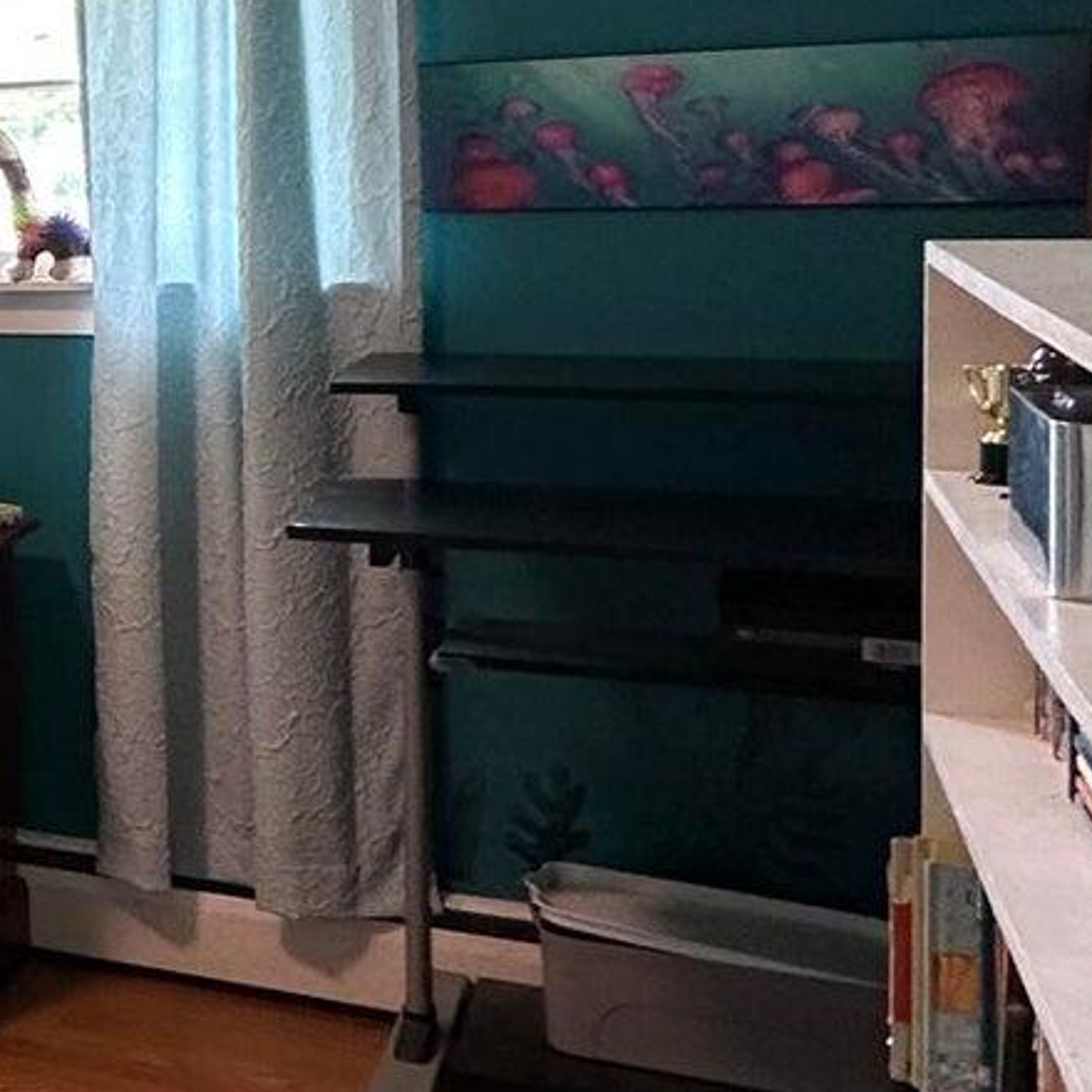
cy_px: 266
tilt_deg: -2.1
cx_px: -910
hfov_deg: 20.1
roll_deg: +3.8
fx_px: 2141
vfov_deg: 28.2
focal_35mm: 60
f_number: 2.2
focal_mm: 2.22
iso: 200
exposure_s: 1/120
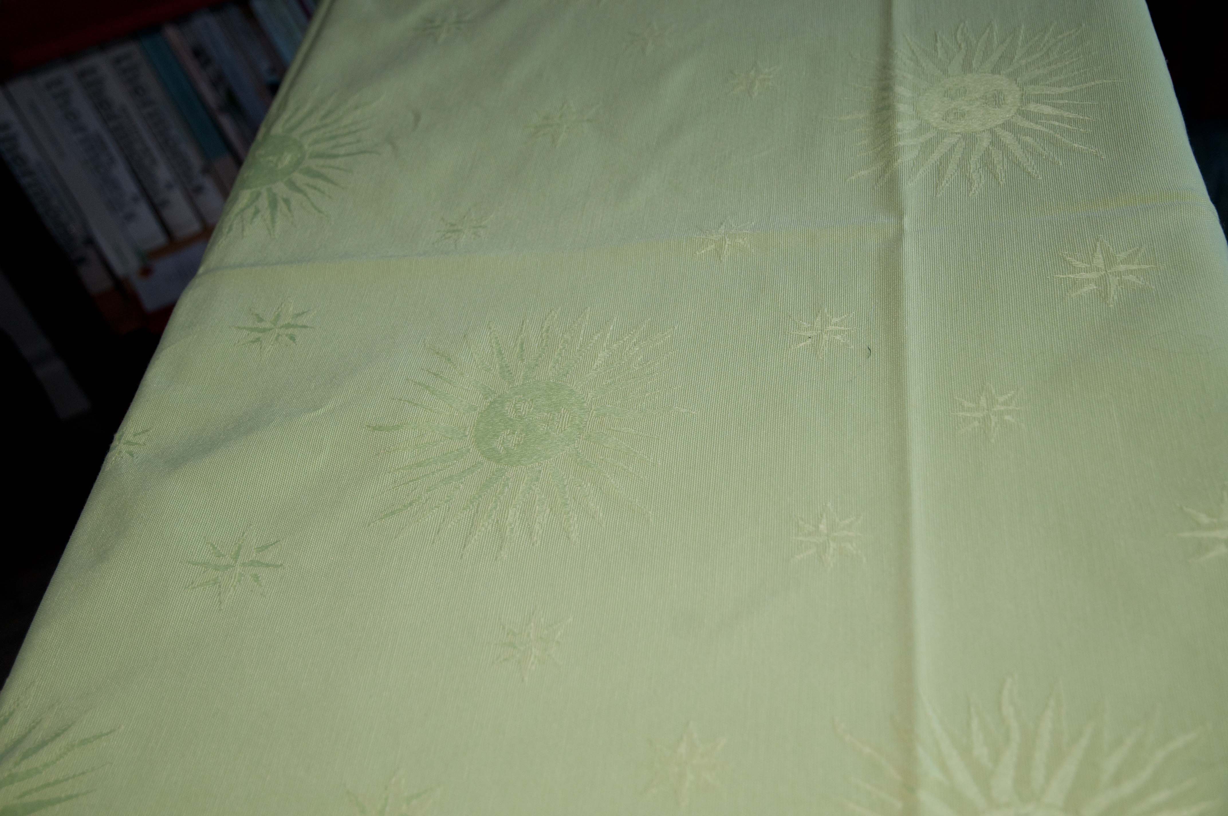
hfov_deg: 46.4
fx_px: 1431
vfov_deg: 31.8
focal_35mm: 42
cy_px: 408
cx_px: 614
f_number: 4.2
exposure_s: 1/60
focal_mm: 28
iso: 400
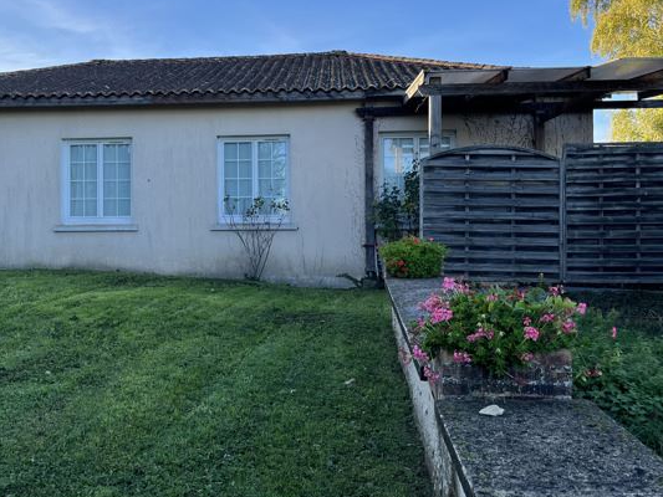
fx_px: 747
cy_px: 203
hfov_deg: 47.7
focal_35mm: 39
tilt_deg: +1.8
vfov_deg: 36.7
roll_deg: +1.0
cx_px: 275
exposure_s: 1/992
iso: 50
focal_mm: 5.1
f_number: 1.6
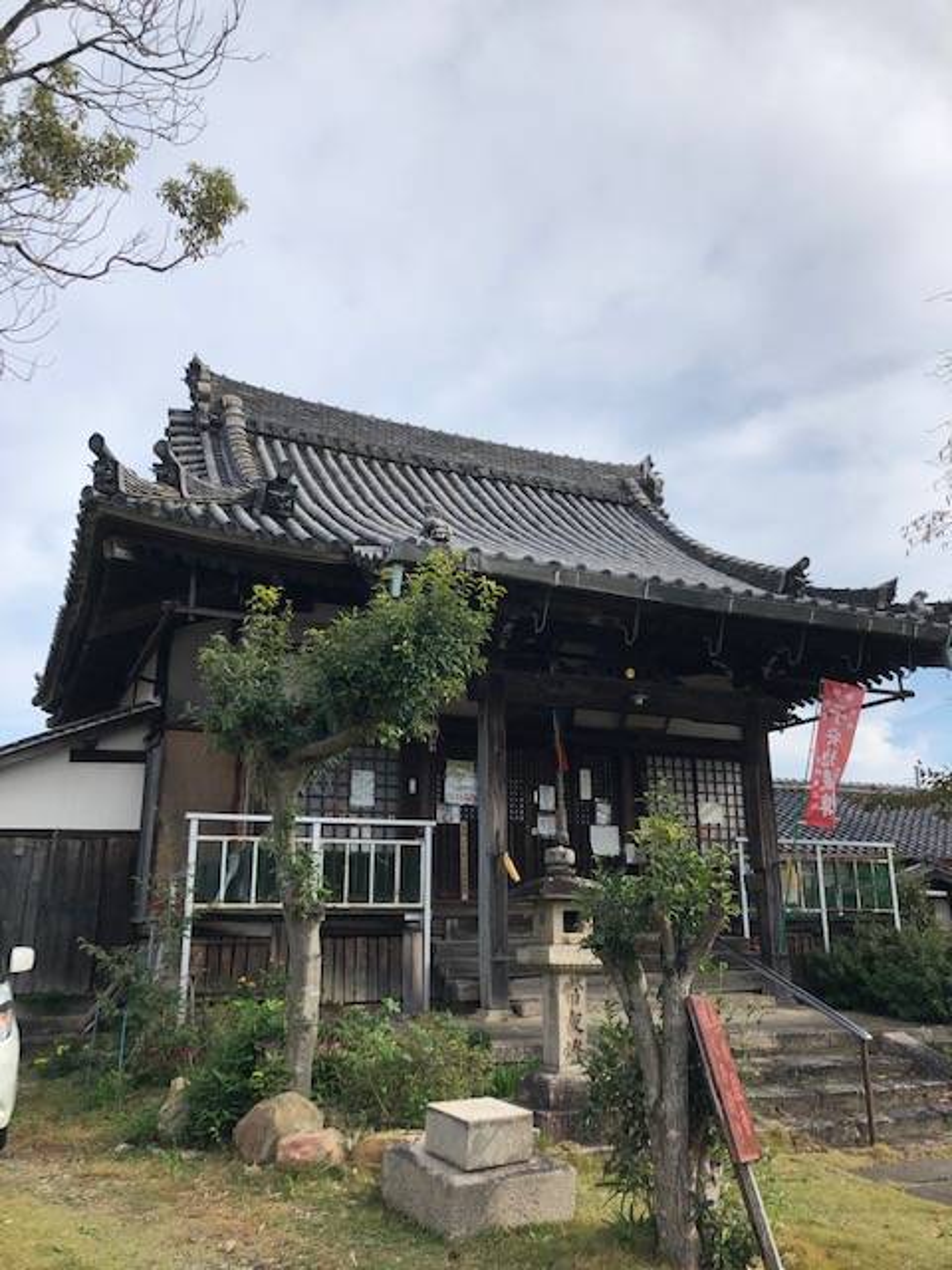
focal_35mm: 28
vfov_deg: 63.4
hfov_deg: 49.7
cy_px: 635
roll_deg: +1.1
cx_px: 476
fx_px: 1027
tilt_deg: +14.7
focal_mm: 3.99
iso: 20
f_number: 1.8
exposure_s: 1/2088
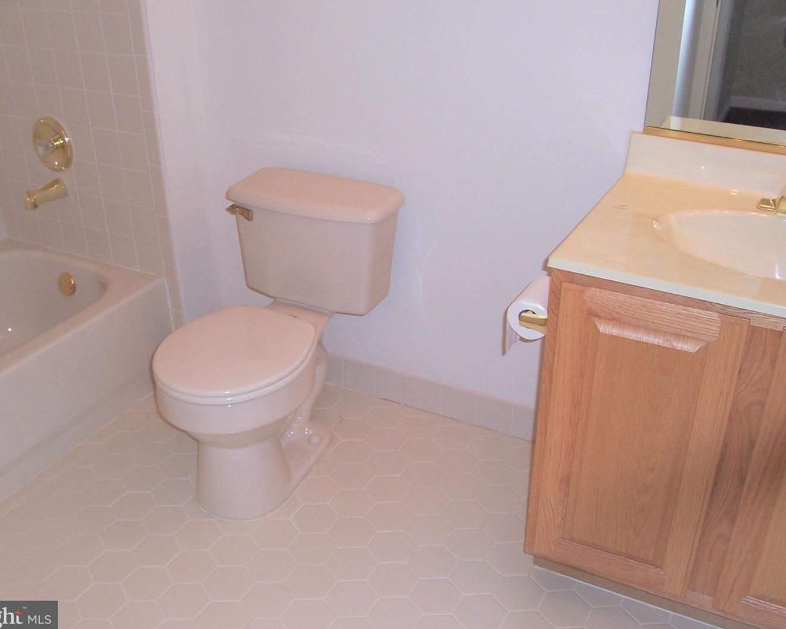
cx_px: 380
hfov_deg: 50.3
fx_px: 838
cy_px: 315
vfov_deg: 41.2
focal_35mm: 36
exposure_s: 1/60
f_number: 2.7
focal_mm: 5.6
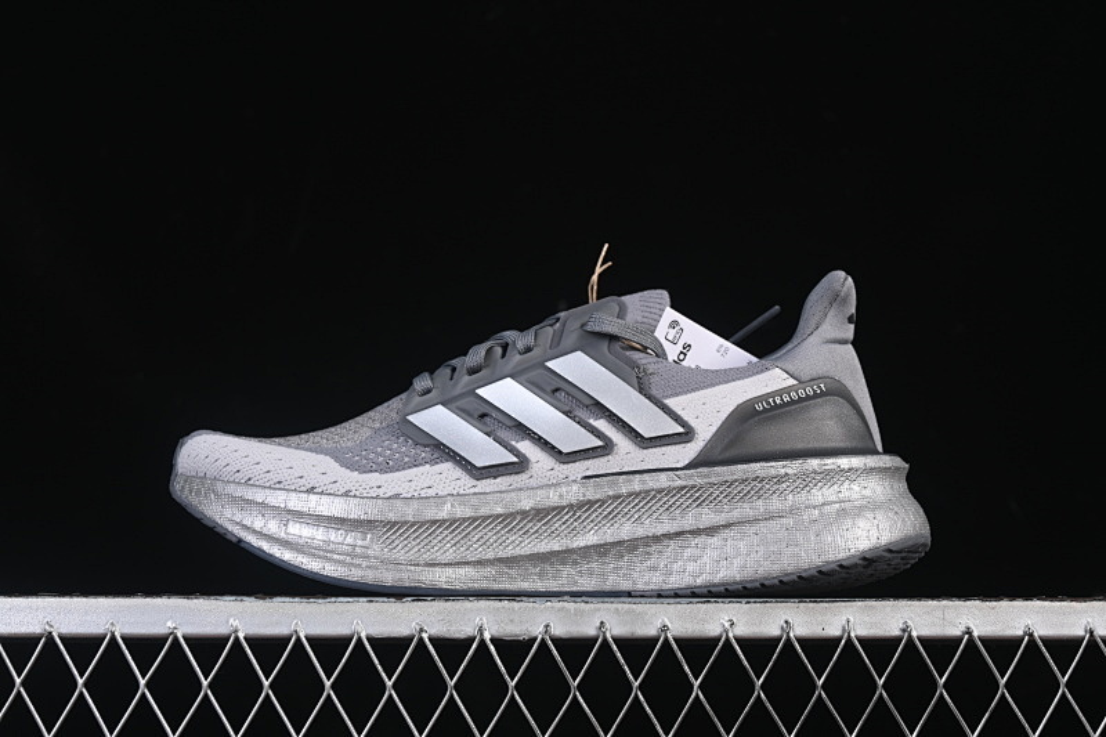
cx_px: 553
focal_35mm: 72
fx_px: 2211
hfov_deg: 28.1
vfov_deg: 18.9
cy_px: 368
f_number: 7.1
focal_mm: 48
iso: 160
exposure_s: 1/80
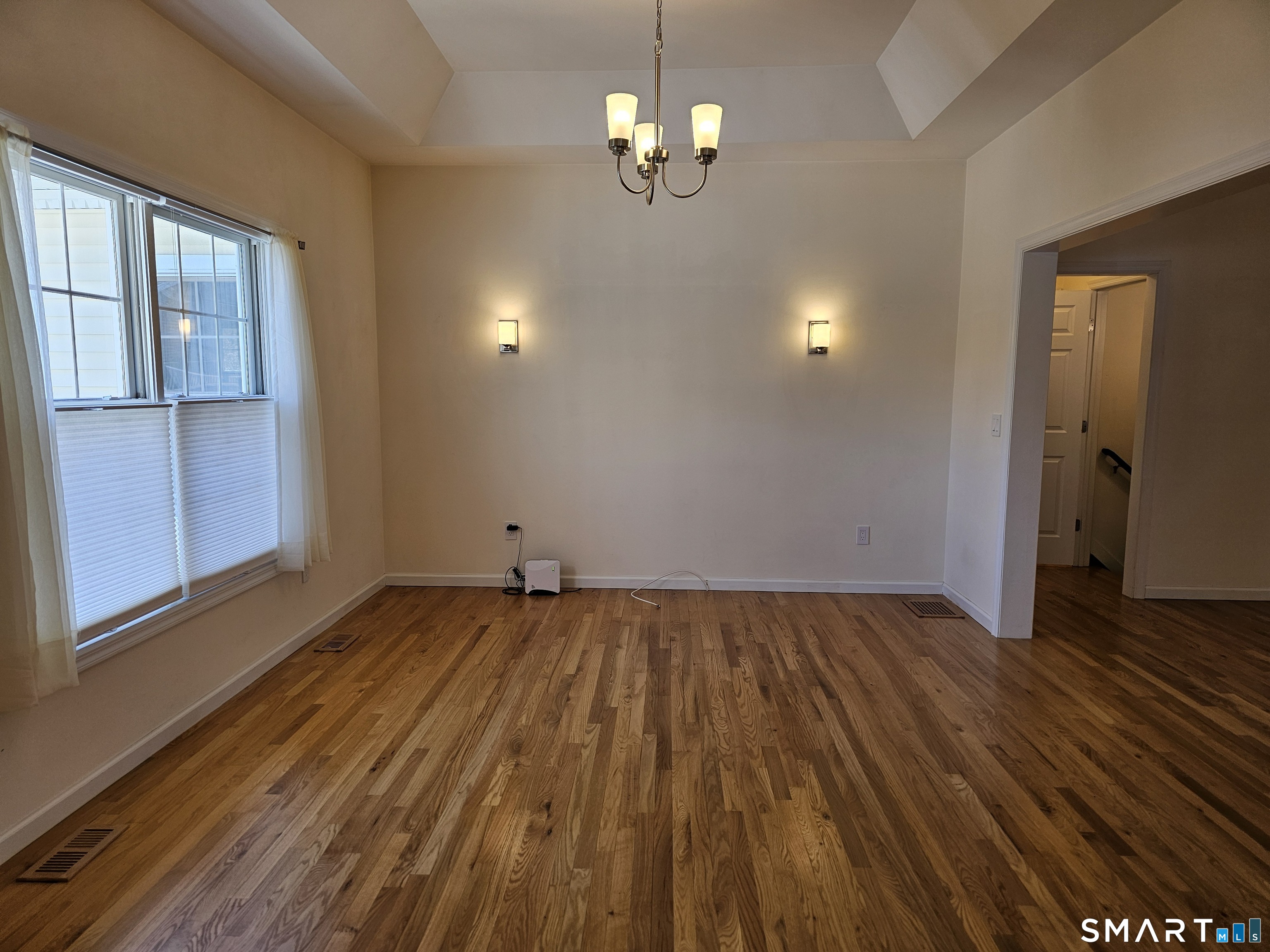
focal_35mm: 23
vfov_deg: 58.9
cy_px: 476
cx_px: 635
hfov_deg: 73.9
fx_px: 844
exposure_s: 1/120
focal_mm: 6.3
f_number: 1.7
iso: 50
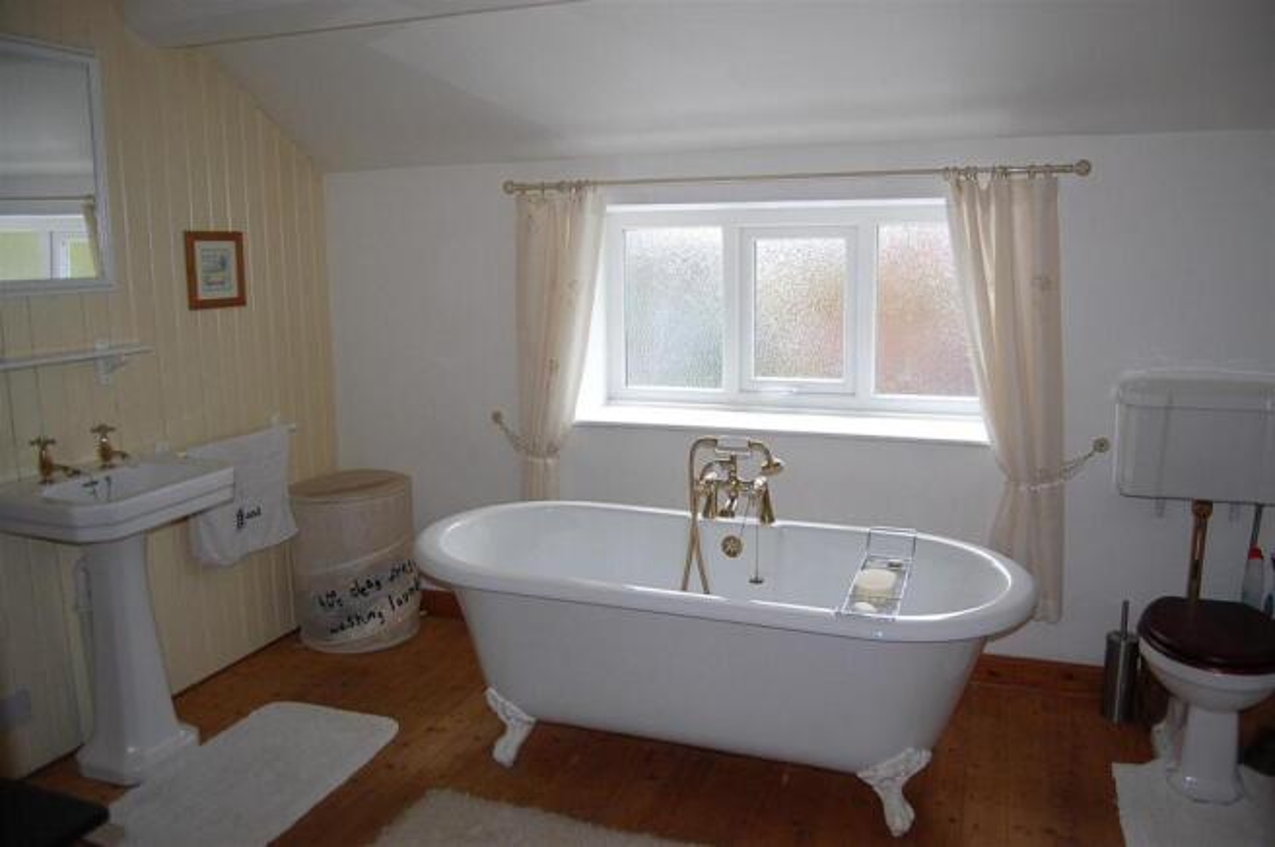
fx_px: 955
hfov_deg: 67.4
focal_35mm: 27
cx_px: 638
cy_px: 424
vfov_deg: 47.8
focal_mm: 18
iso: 400
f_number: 3.5
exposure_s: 1/200
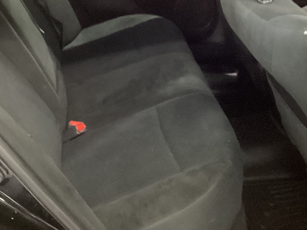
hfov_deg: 31.1
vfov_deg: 23.4
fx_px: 550
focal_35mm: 62
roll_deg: +0.6
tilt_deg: -27.1
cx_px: 184
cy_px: 61
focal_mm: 3.3
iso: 640
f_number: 2.4
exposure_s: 1/20
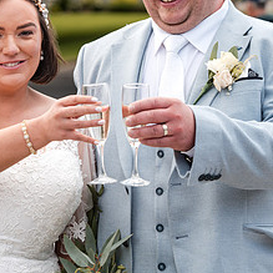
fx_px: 1704
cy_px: 52
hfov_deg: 9.2
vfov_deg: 9.1
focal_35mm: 191
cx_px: 96
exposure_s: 1/1000
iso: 500
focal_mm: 85
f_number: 4
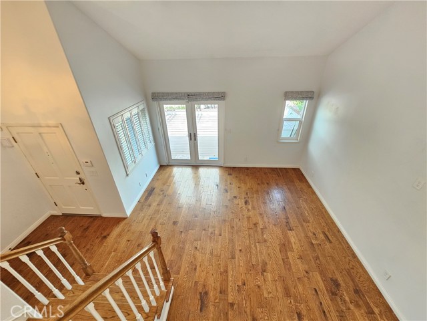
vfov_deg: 89.9
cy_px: 160
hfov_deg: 106.2
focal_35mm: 13
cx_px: 214
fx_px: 160
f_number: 2.2
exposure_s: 1/60
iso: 200
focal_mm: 2.2
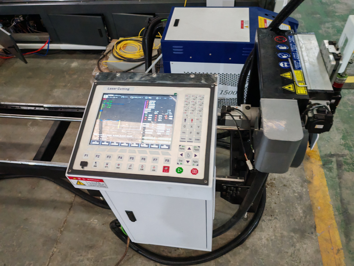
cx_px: 177
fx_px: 276
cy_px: 133
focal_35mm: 27
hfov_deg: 65.3
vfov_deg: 51.4
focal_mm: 5.52
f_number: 1.95
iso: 1000
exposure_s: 1/33
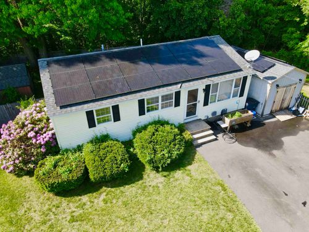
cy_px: 116
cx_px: 154
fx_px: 214
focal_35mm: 24
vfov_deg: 56.8
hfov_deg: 71.6
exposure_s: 1/200
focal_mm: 4.5
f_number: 2.8
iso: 110
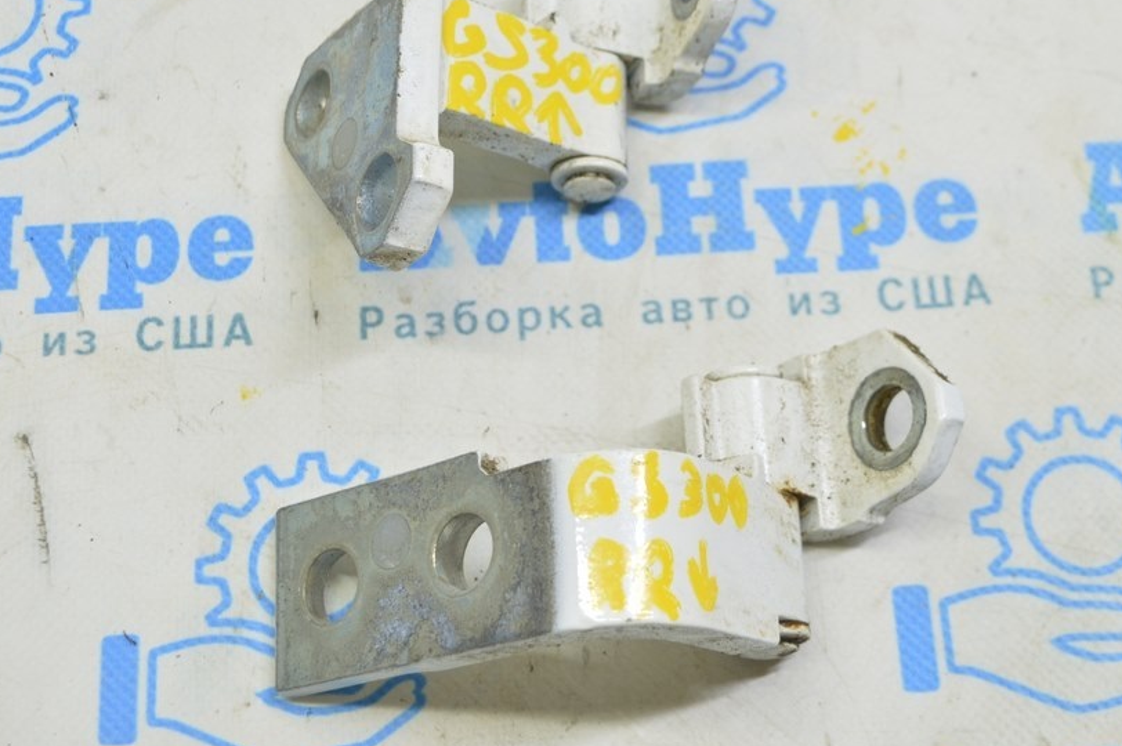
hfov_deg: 34.1
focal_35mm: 59
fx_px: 1826
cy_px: 295
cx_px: 609
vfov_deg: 23.1
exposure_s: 1/20
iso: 400
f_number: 5.6
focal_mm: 31
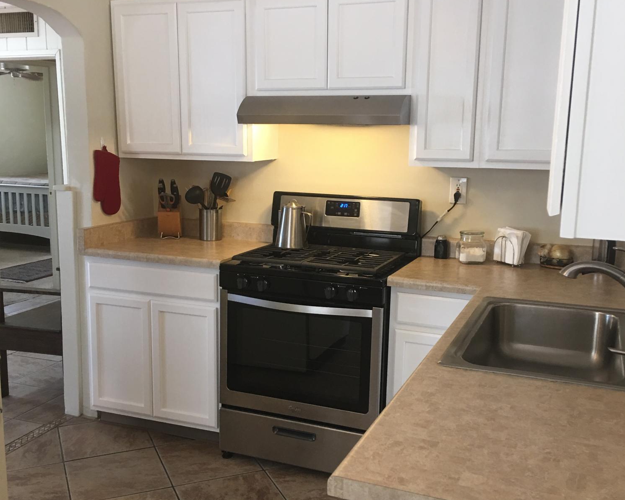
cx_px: 314
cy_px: 260
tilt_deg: -8.8
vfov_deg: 39.2
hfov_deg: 47.9
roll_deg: -1.8
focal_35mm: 38
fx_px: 703
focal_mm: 4.15
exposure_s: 1/17
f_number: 2.2
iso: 50
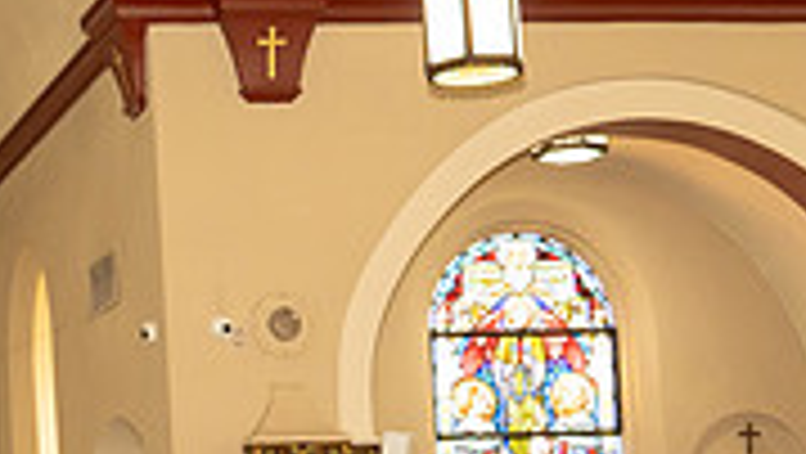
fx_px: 2609
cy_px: 443
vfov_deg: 9.9
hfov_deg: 16.5
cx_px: -257
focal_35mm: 122
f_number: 3.2
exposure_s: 1/80
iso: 1000
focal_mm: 24
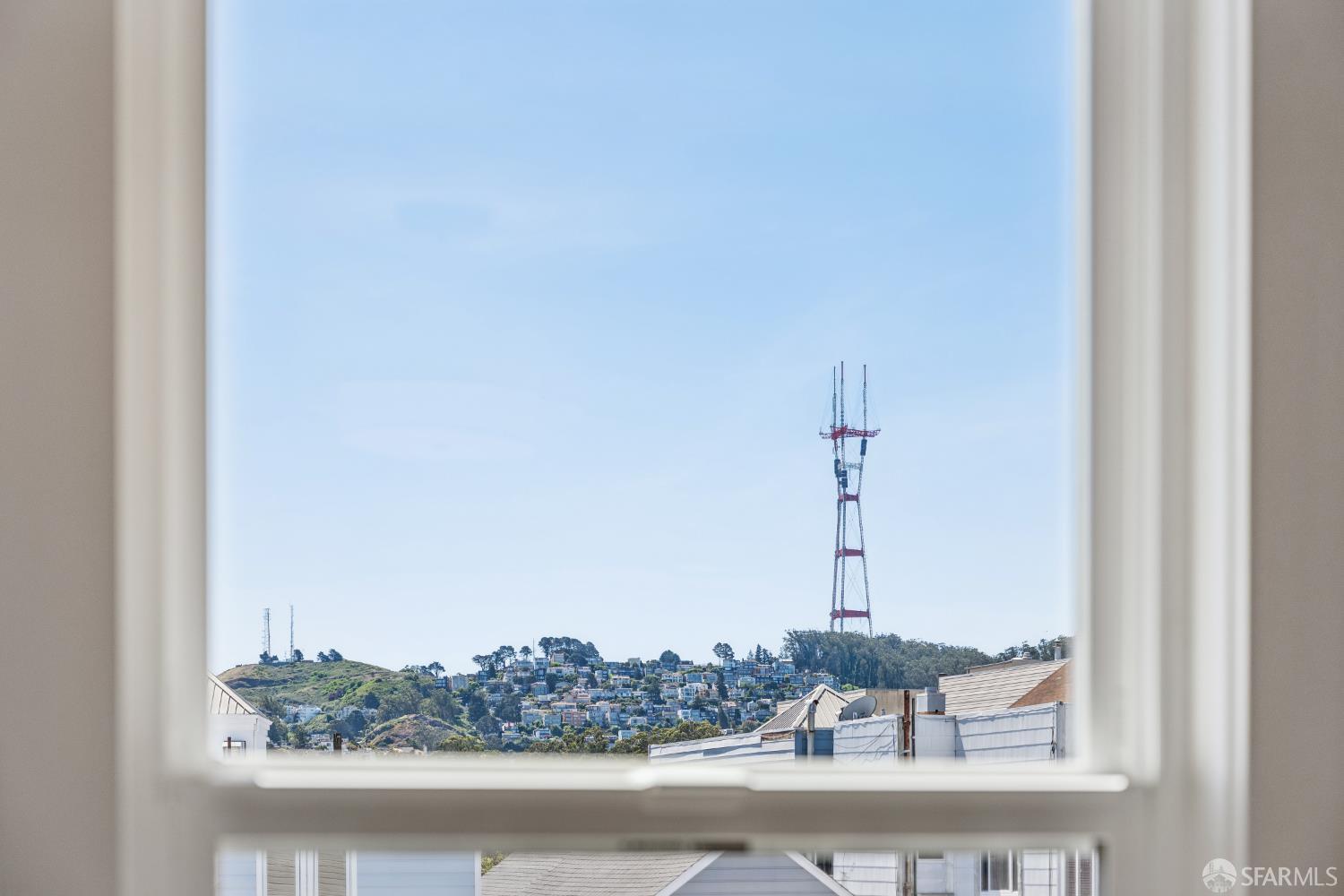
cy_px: 448
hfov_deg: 29.2
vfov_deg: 19.7
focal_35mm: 69
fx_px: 2576
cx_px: 672
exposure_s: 1/320
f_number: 5
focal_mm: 69
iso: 100
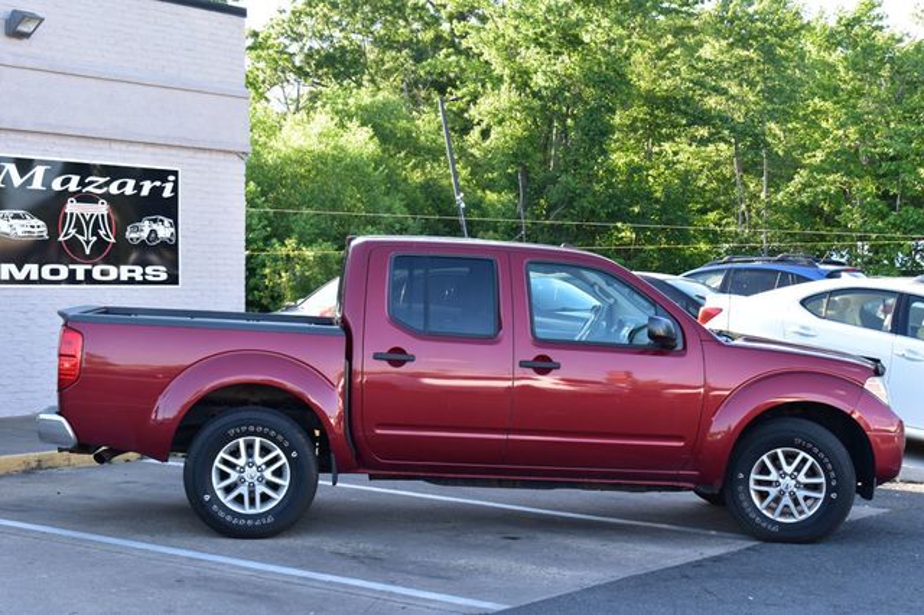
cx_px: 462
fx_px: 1539
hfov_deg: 33.4
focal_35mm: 60
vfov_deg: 22.6
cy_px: 308
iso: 400
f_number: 9
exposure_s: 1/100
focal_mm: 40
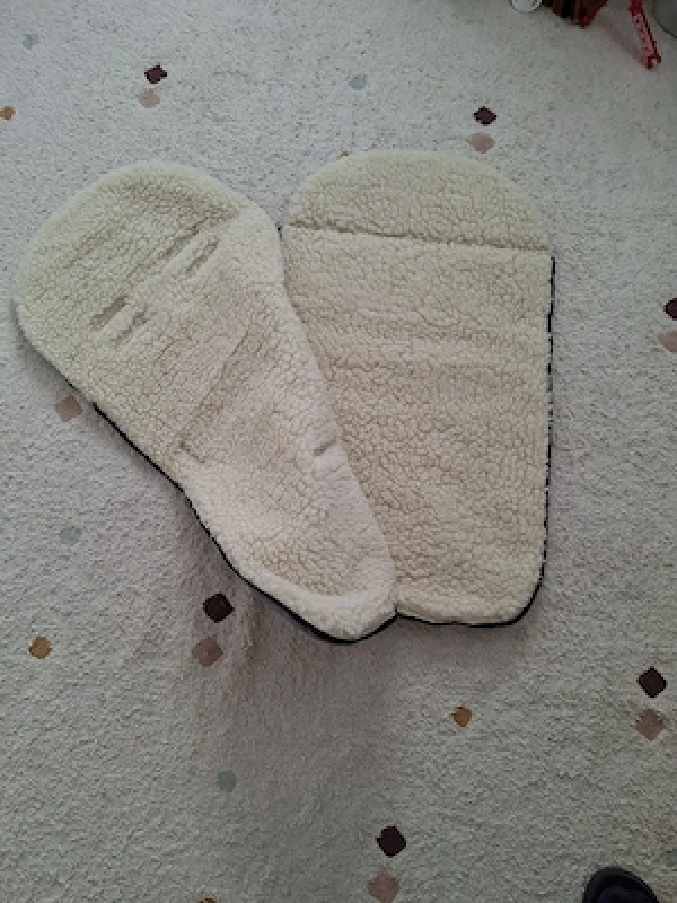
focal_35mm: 23
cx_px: 338
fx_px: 600
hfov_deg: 58.9
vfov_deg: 73.9
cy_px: 452
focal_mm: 5.54
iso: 50
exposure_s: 1/100
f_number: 1.8
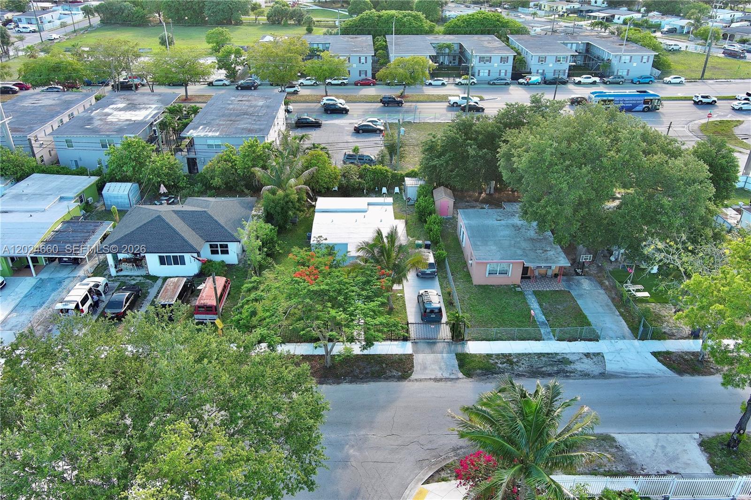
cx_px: 376
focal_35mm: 29
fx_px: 605
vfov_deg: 44.9
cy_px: 250
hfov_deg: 63.7
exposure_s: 1/123
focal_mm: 10.57
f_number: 2.8
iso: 100
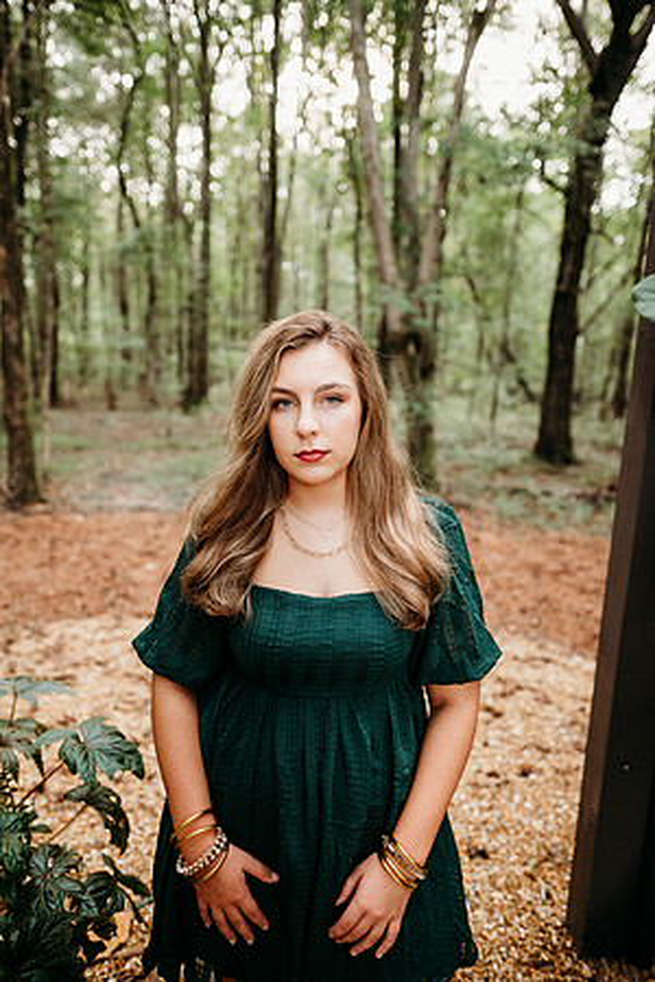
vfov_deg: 73.7
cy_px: 491
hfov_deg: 53.1
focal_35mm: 24
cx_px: 328
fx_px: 655
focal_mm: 24
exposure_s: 1/250
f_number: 2.2
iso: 640
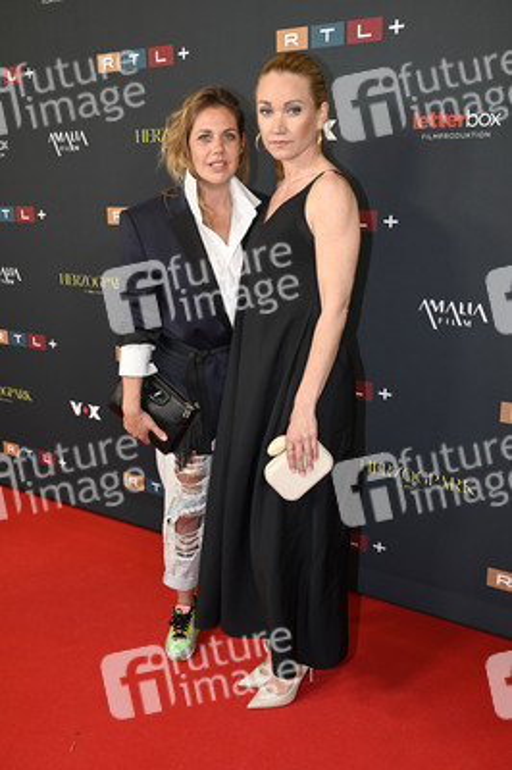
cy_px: 385
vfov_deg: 55.8
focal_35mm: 34
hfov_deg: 38.8
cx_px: 256
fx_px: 727
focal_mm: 34
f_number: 6.3
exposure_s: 1/160
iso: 1250
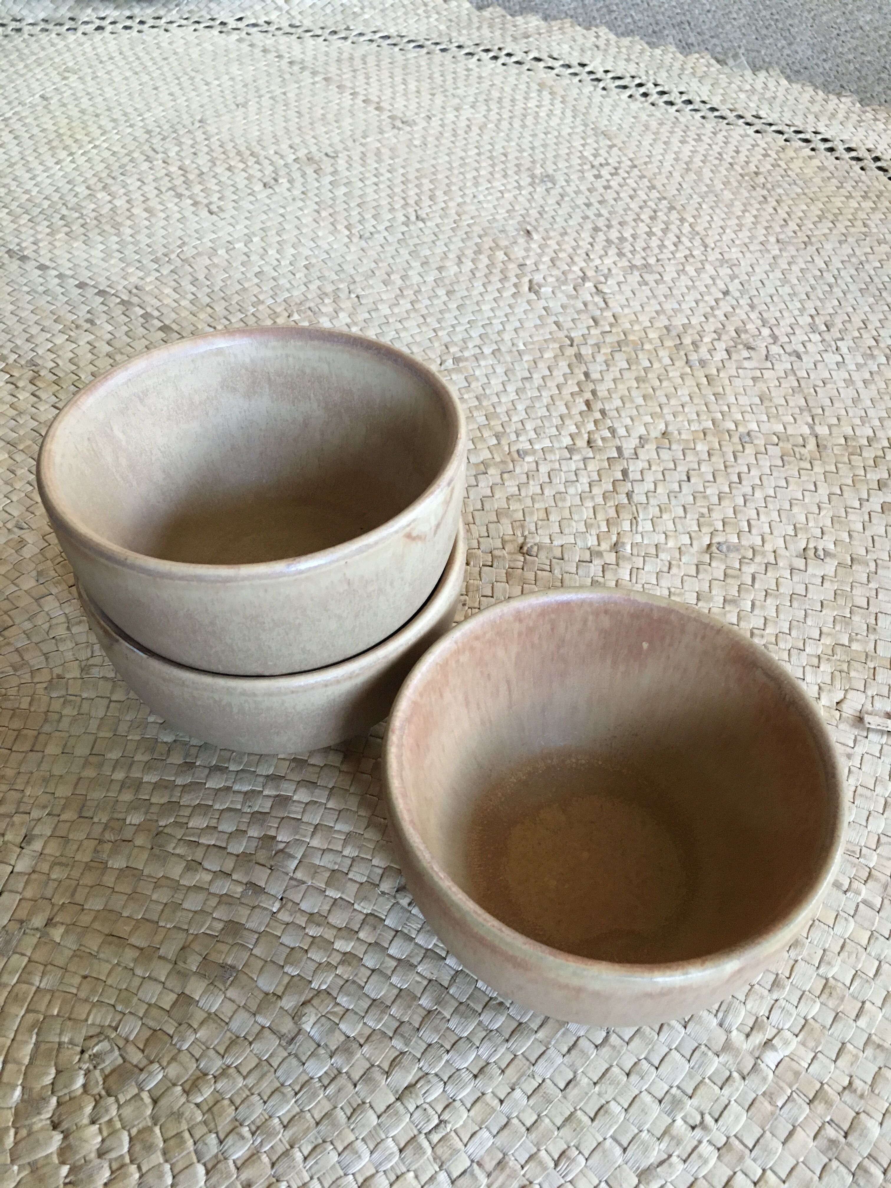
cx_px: 446
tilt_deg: -47.4
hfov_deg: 48.2
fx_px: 995
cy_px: 594
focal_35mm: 29
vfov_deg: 61.7
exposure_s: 1/20
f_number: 2.2
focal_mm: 4.15
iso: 200
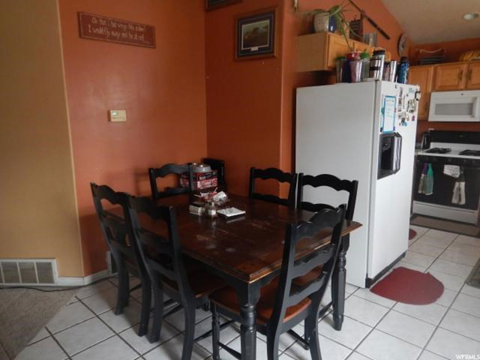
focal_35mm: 24
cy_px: 180
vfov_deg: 56.8
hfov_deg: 71.6
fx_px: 333
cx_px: 240
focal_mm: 4.3
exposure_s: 1/20
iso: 400
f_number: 2.8
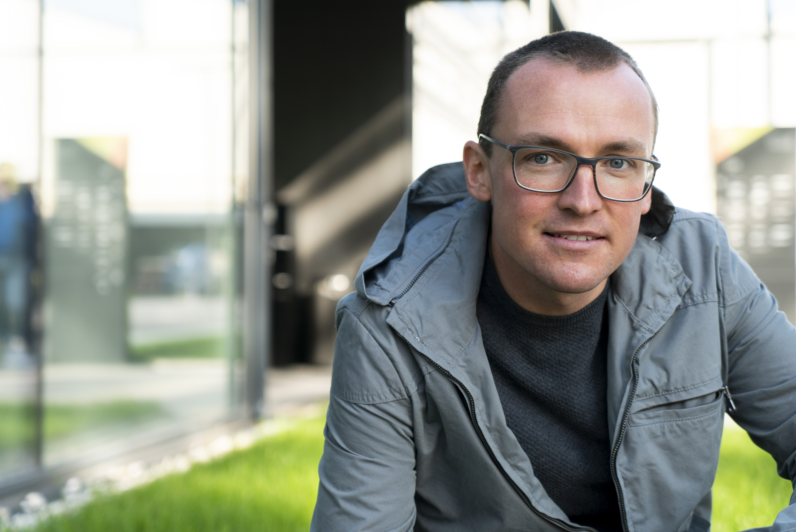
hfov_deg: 28.8
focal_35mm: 70
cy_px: 266
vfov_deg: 19.5
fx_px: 1549
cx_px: 398
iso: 400
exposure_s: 1/500
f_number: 4
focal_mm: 70
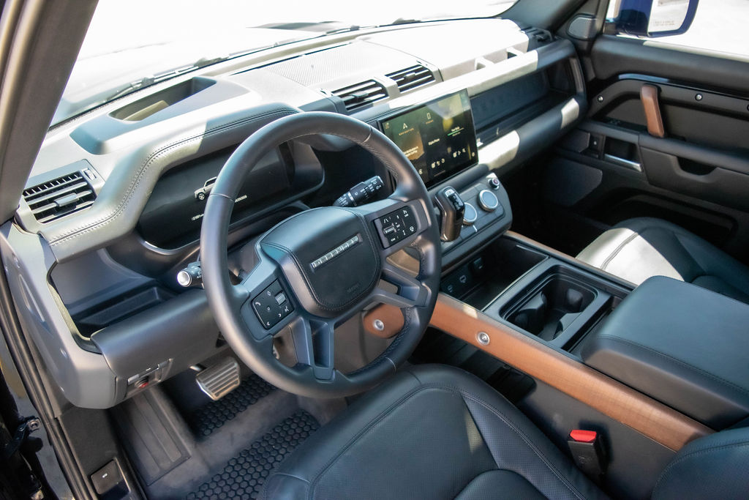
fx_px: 562
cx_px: 374
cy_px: 250
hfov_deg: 67.4
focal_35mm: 27
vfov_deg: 47.9
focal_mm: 18
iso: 2500
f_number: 3.5
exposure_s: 1/500
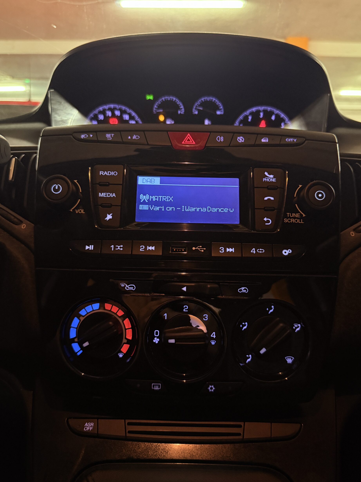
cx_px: 185
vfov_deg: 69.4
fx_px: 348
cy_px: 243
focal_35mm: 25
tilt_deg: -13.9
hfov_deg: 54.9
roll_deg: -0.9
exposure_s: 1/60
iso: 800
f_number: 1.78
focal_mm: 6.76
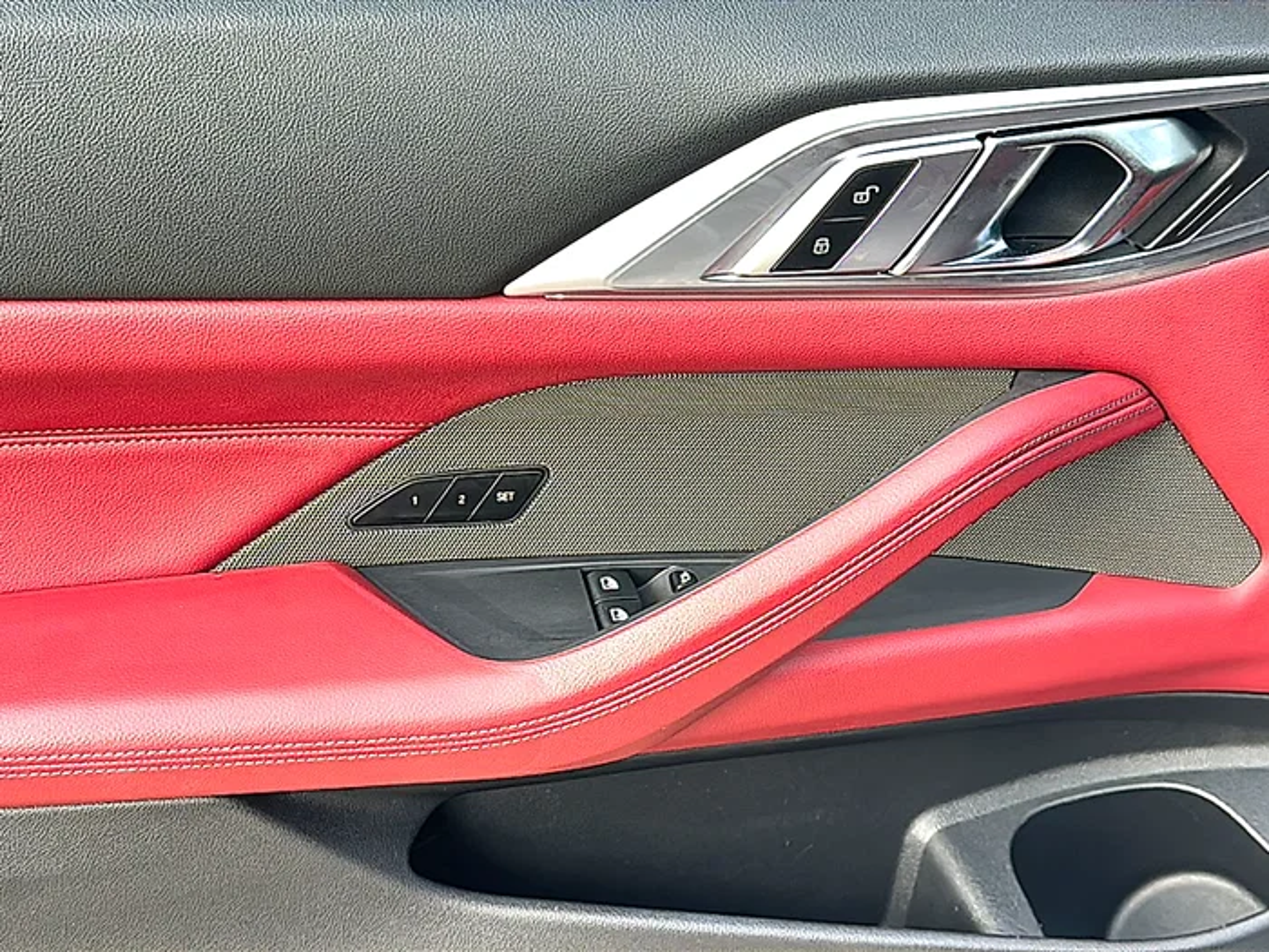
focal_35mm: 42
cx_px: 634
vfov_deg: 34.3
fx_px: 1540
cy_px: 476
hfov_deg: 44.8
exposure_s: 1/418
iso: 100
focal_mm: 6.86
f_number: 1.78
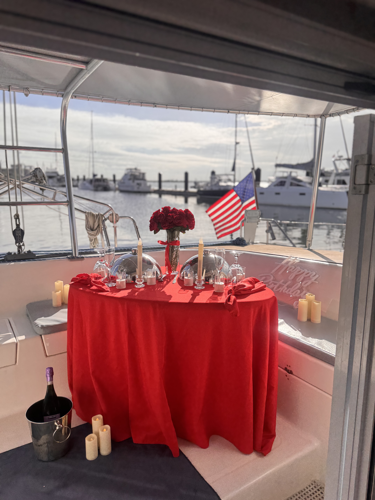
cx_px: 188
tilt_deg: -10.1
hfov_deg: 56.8
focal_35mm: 24
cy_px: 250
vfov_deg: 71.6
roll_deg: -0.6
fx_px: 347
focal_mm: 6.76
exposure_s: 1/7092
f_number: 1.78
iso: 80
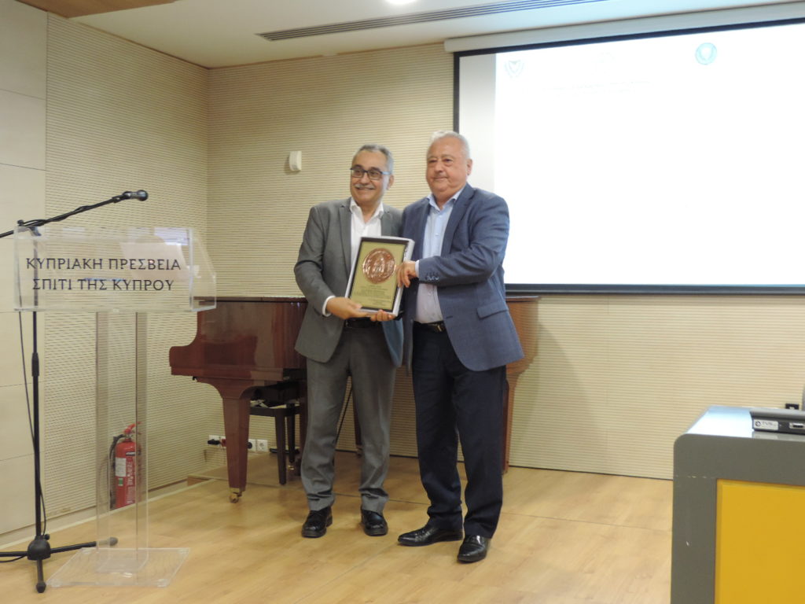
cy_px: 302
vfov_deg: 36.0
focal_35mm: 40
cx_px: 402
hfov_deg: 46.8
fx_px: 930
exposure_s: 1/13
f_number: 3.3
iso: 400
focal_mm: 7.1
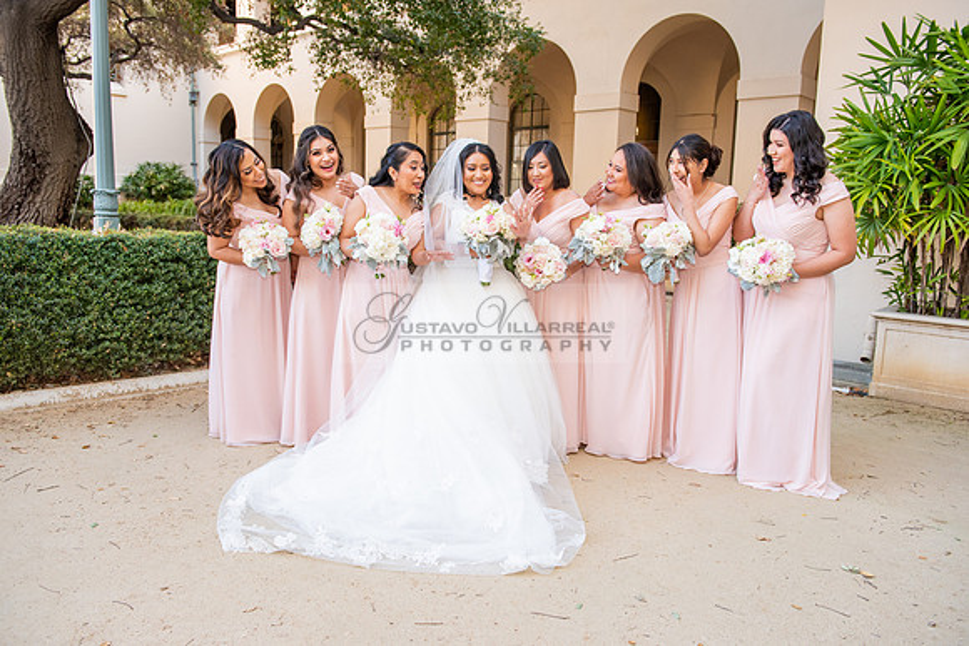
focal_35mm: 28
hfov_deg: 65.5
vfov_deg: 46.4
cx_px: 484
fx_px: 754
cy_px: 323
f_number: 4.5
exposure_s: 1/200
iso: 640
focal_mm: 28
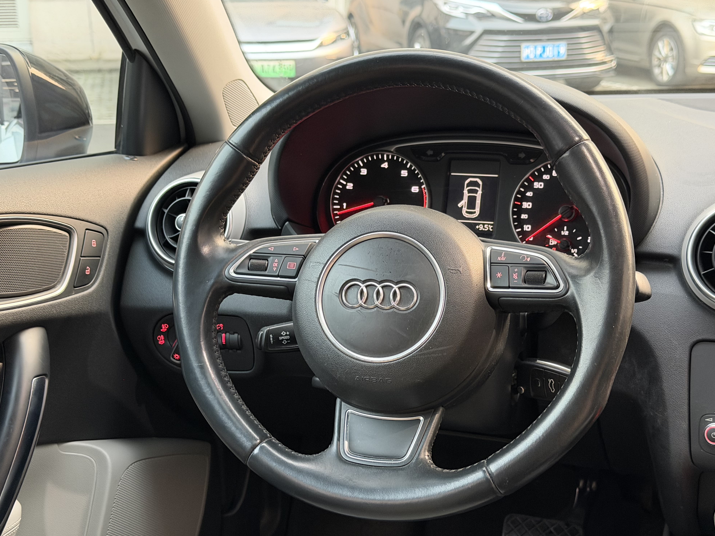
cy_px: 266
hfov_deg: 38.9
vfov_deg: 29.7
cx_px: 361
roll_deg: +0.5
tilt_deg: -15.0
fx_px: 1012
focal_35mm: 49
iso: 500
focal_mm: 6.76
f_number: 1.78
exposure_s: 1/39
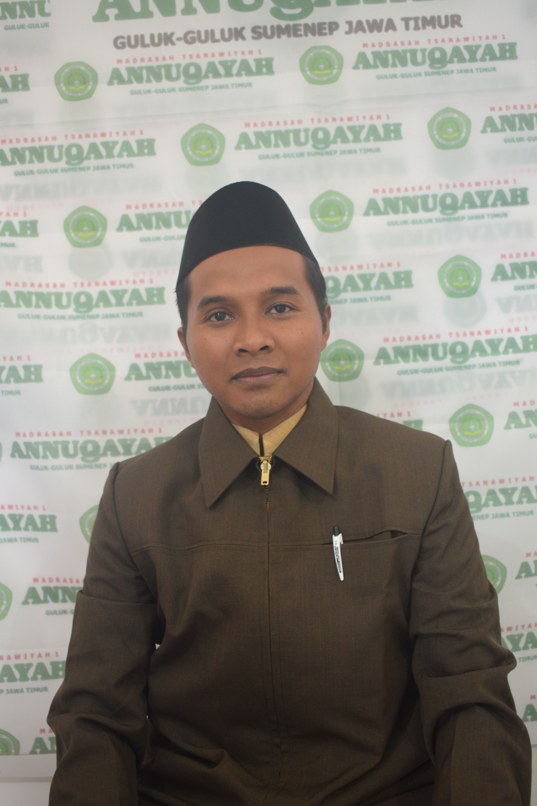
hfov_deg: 36.9
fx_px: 805
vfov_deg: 53.1
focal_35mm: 36
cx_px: 268
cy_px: 403
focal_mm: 24
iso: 800
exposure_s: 1/13
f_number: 4.5
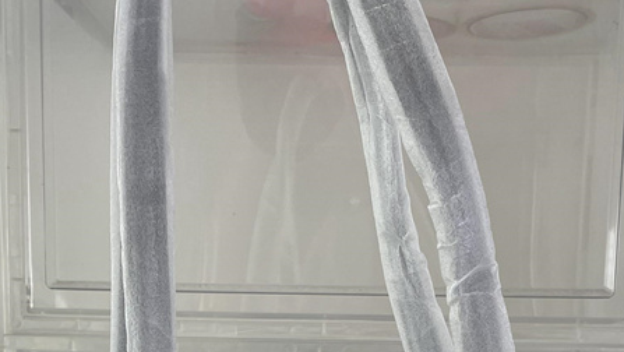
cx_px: 318
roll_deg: -0.8
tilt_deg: -9.6
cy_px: 592
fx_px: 1258
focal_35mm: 76
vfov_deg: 14.4
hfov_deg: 27.9
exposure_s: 1/214
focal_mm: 4.2
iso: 32
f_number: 1.6
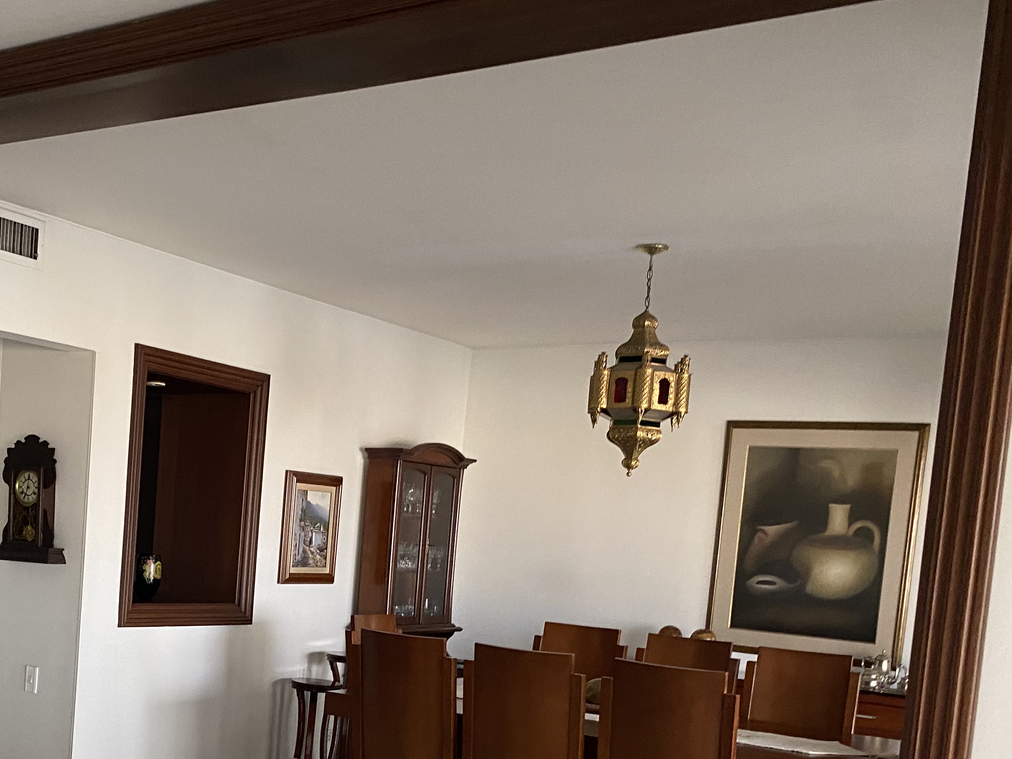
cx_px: 216
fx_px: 1286
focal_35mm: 44
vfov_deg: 31.9
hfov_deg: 41.3
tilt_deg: -6.1
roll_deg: -3.0
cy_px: 618
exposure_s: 1/60
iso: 200
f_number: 1.8
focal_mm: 4.25
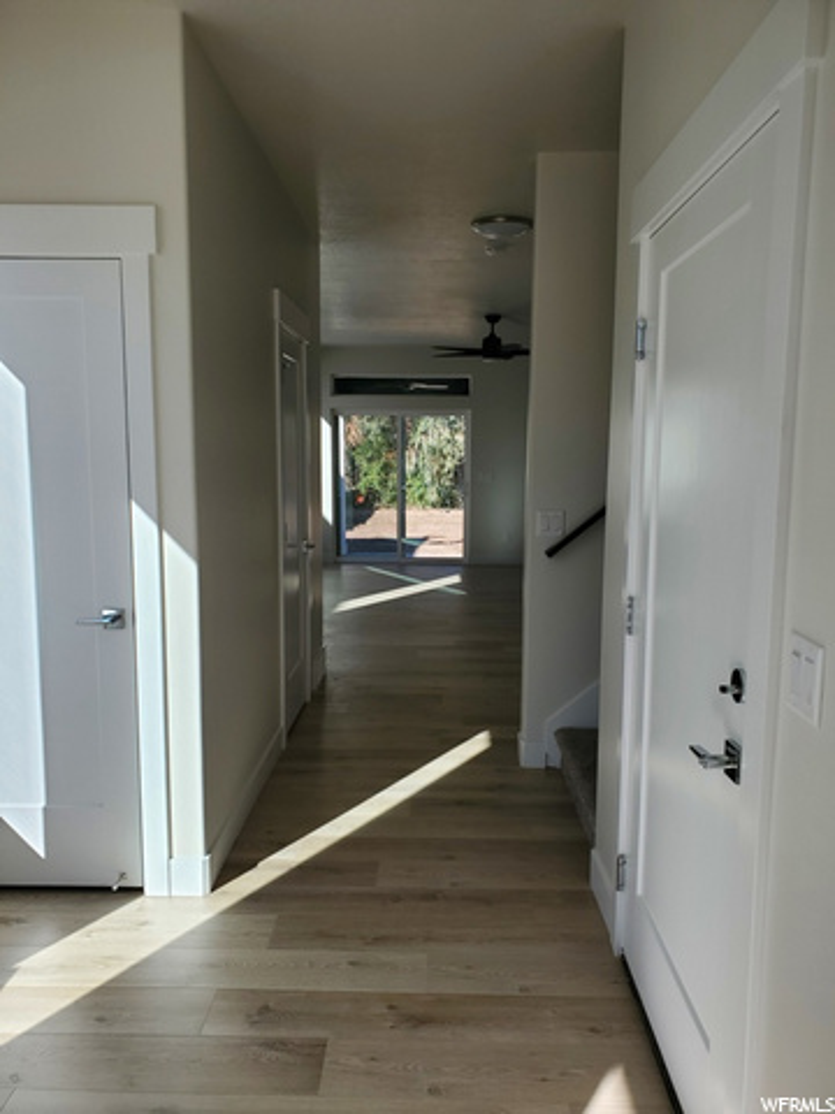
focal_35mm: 26
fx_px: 836
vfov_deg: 67.3
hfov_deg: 53.1
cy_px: 557
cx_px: 418
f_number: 2.4
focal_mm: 4.3
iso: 50
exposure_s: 1/579
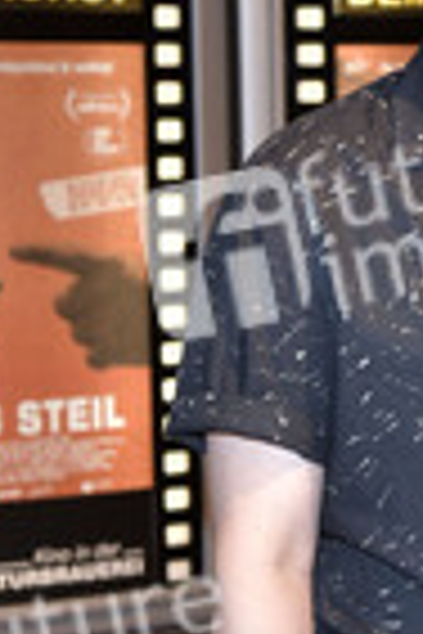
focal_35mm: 136
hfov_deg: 9.9
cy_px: 459
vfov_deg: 15.0
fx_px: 2397
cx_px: 500
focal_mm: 48
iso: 1250
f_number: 5
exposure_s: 1/160
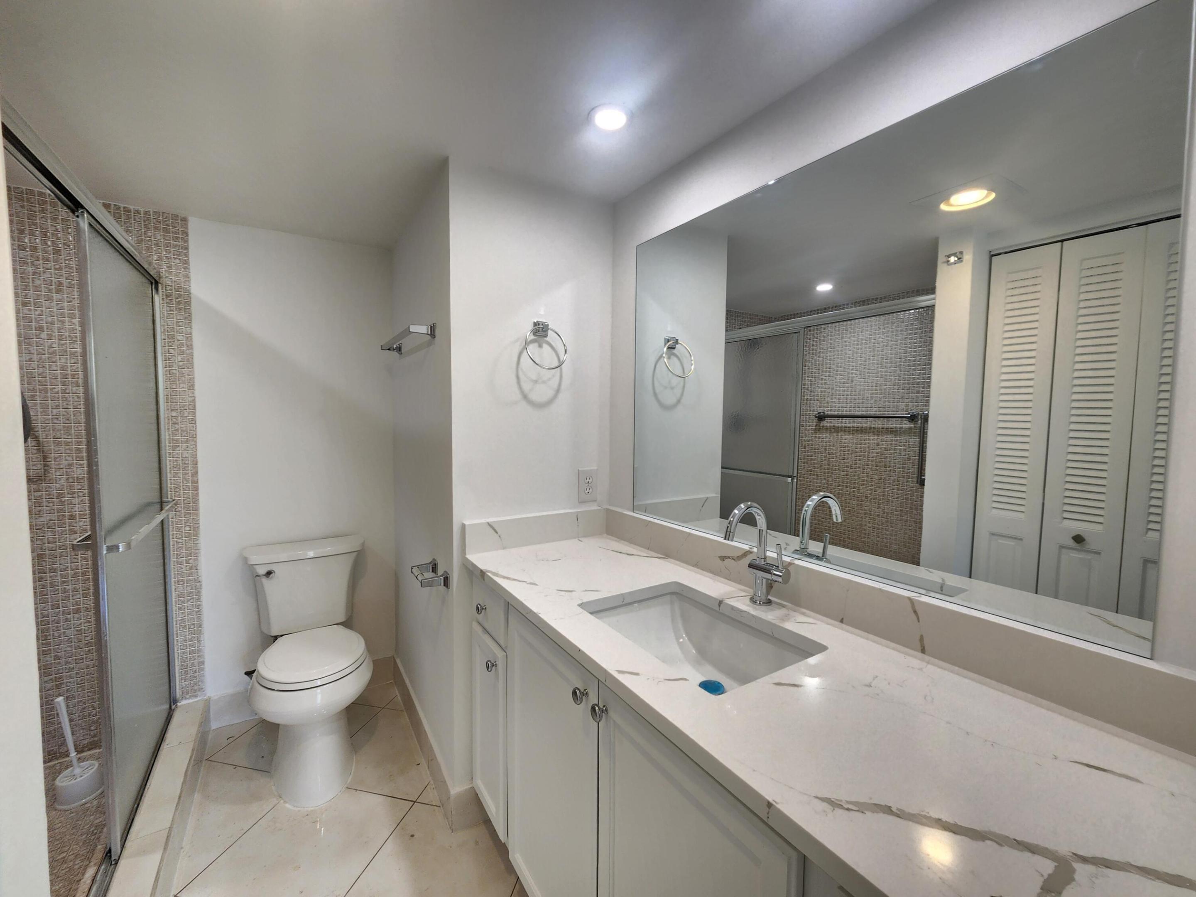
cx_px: 598
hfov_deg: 106.2
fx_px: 449
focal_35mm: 13
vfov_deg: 89.9
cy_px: 448
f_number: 2.2
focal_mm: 2.2
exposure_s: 1/60
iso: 100
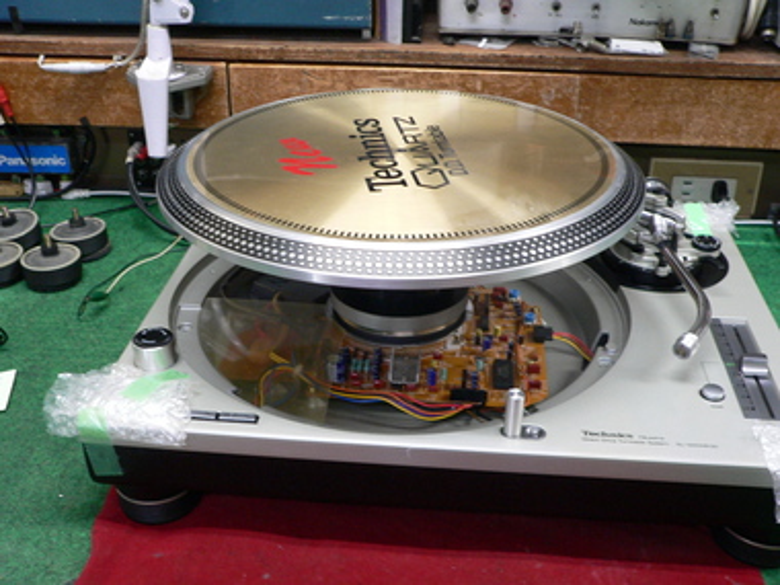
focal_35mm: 41
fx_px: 924
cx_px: 390
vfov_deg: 35.1
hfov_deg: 45.8
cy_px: 292
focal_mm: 6.8
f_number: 2.8
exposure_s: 1/15
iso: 200
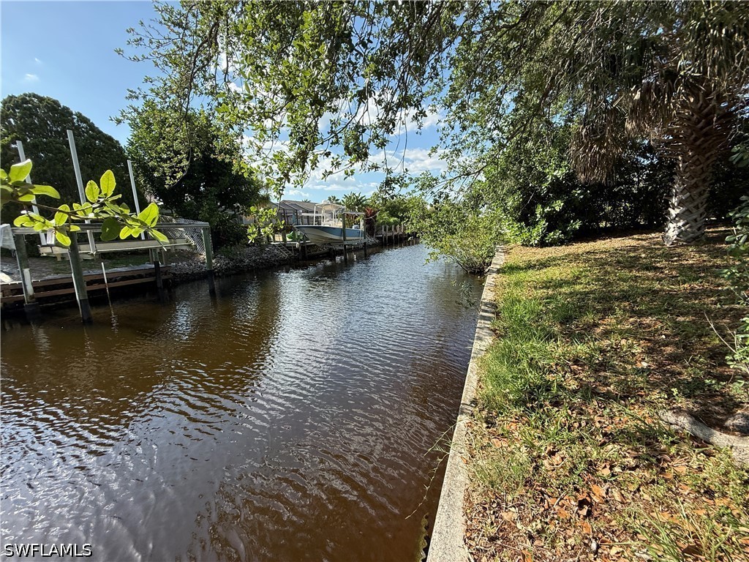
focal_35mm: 14
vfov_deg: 85.7
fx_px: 303
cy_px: 281
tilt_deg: -9.4
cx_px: 374
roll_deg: +2.2
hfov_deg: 102.1
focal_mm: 2.22
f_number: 2.2
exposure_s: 1/1033
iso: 64
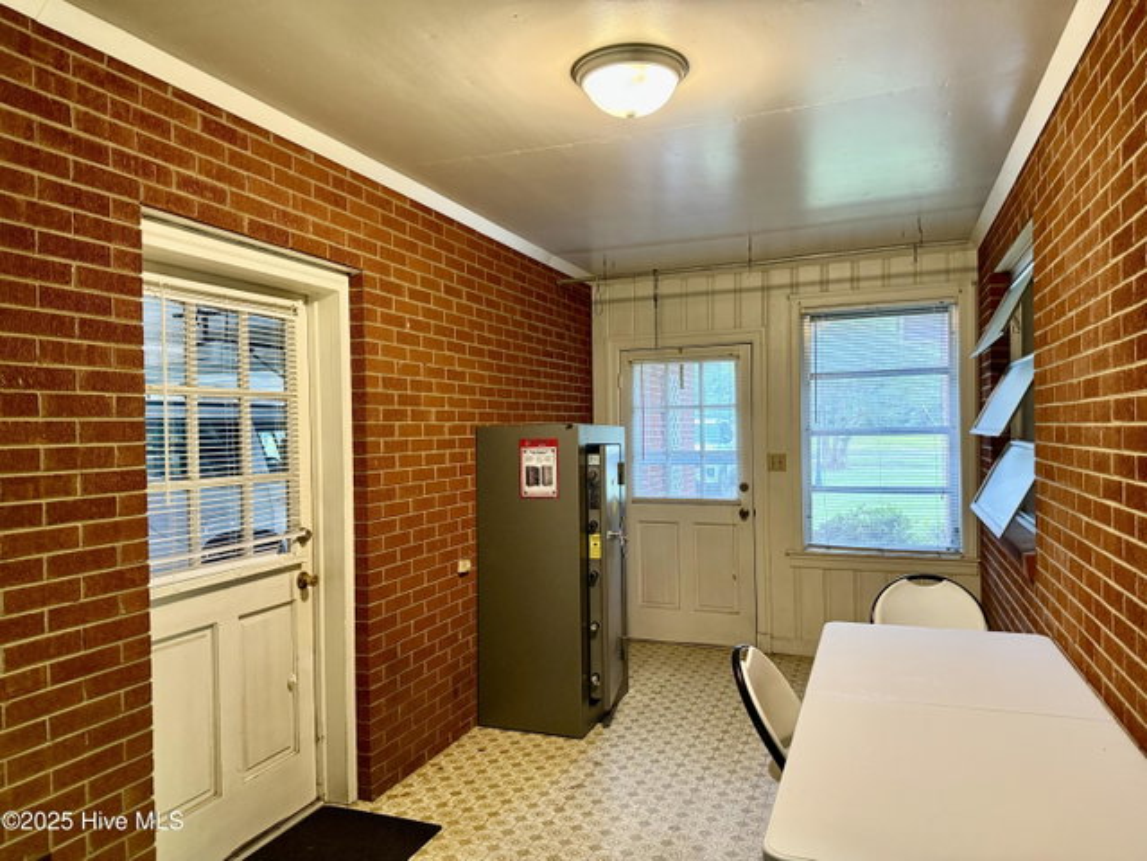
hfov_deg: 71.6
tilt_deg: -2.7
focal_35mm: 24
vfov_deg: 56.9
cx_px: 574
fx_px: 796
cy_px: 430
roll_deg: +0.7
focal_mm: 6.76
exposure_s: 1/60
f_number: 1.78
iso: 400
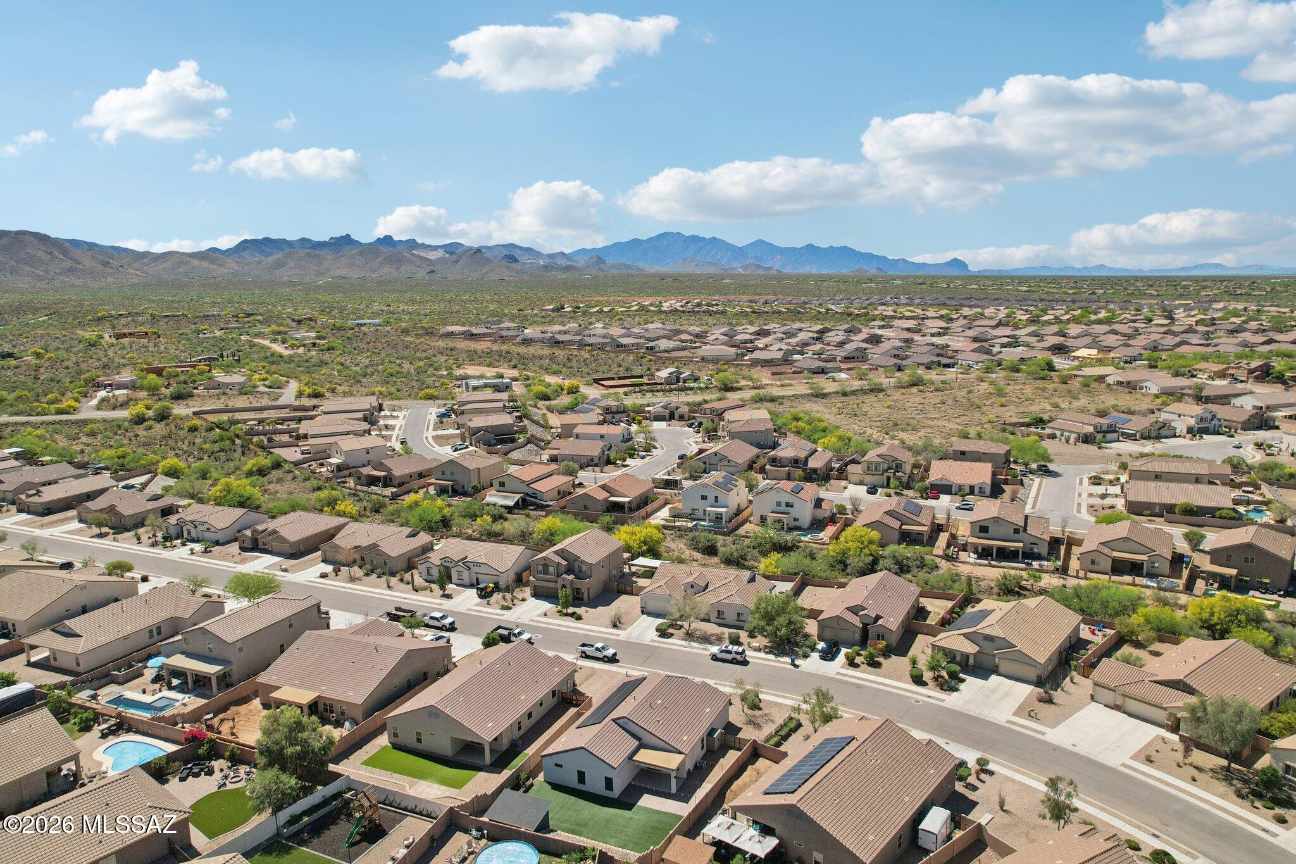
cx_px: 648
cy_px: 432
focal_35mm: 22
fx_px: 792
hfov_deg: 78.6
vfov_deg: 57.2
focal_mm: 8.4
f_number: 2.8
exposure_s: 1/640
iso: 130
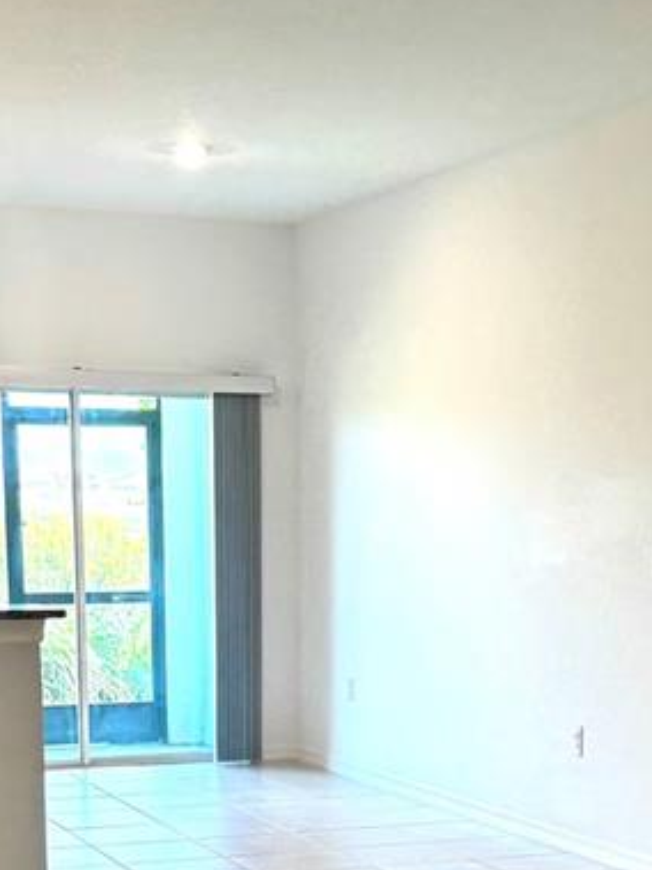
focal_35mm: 76
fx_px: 1910
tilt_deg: -10.2
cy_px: 836
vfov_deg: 24.7
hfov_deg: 19.4
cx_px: 365
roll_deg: +0.3
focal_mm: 6.76
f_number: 1.78
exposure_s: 1/120
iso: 125
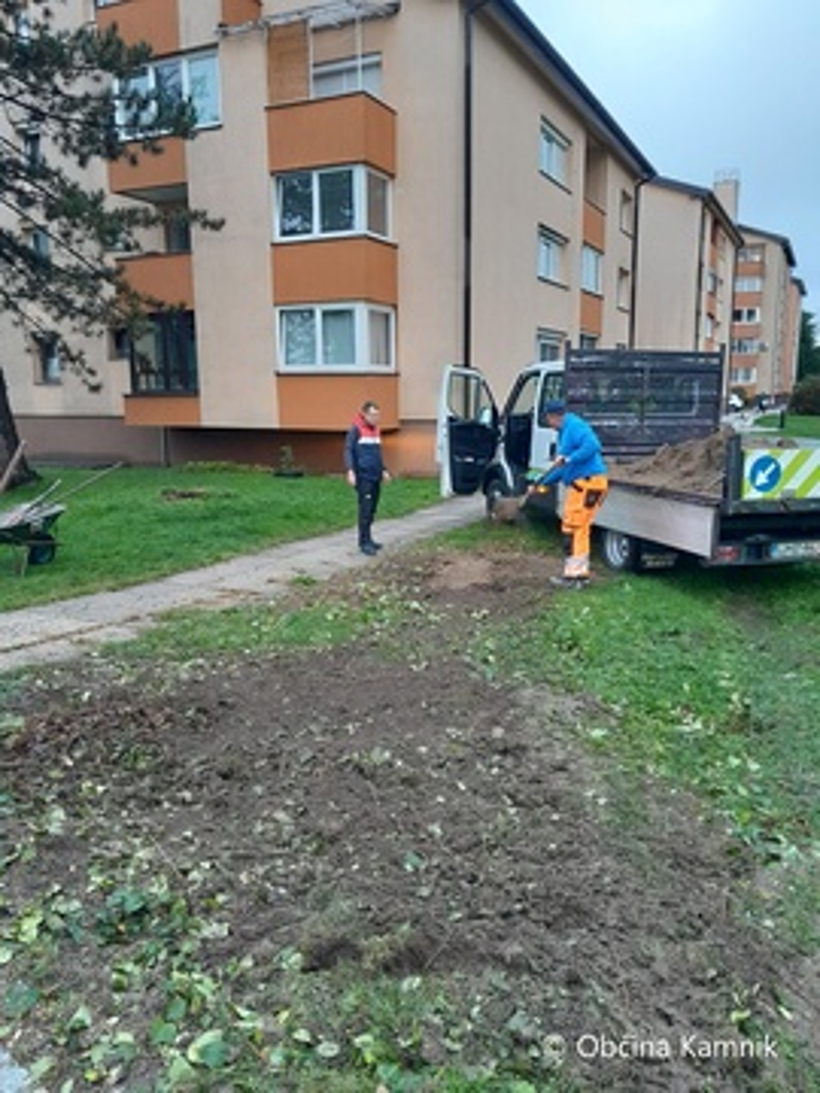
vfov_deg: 67.3
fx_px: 821
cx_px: 410
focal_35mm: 26
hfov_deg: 53.1
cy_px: 546
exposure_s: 1/50
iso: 160
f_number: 1.8
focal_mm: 4
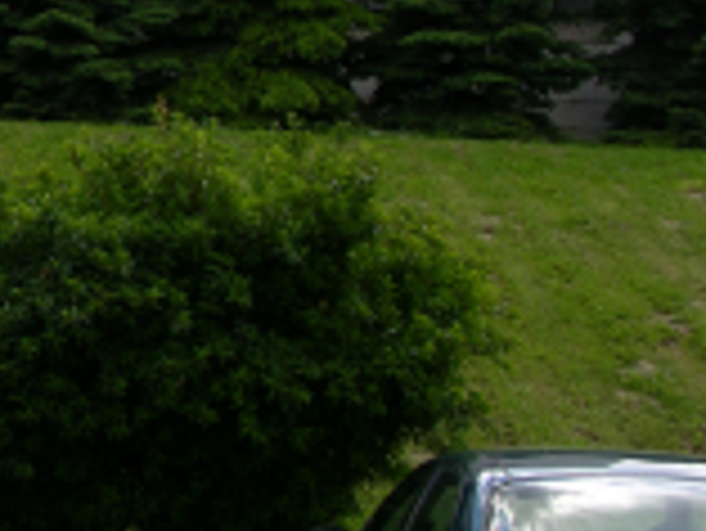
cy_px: -34
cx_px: -220
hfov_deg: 16.9
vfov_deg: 13.4
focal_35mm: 109
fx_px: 2225
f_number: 7.1
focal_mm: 8.9
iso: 50
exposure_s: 1/84.8
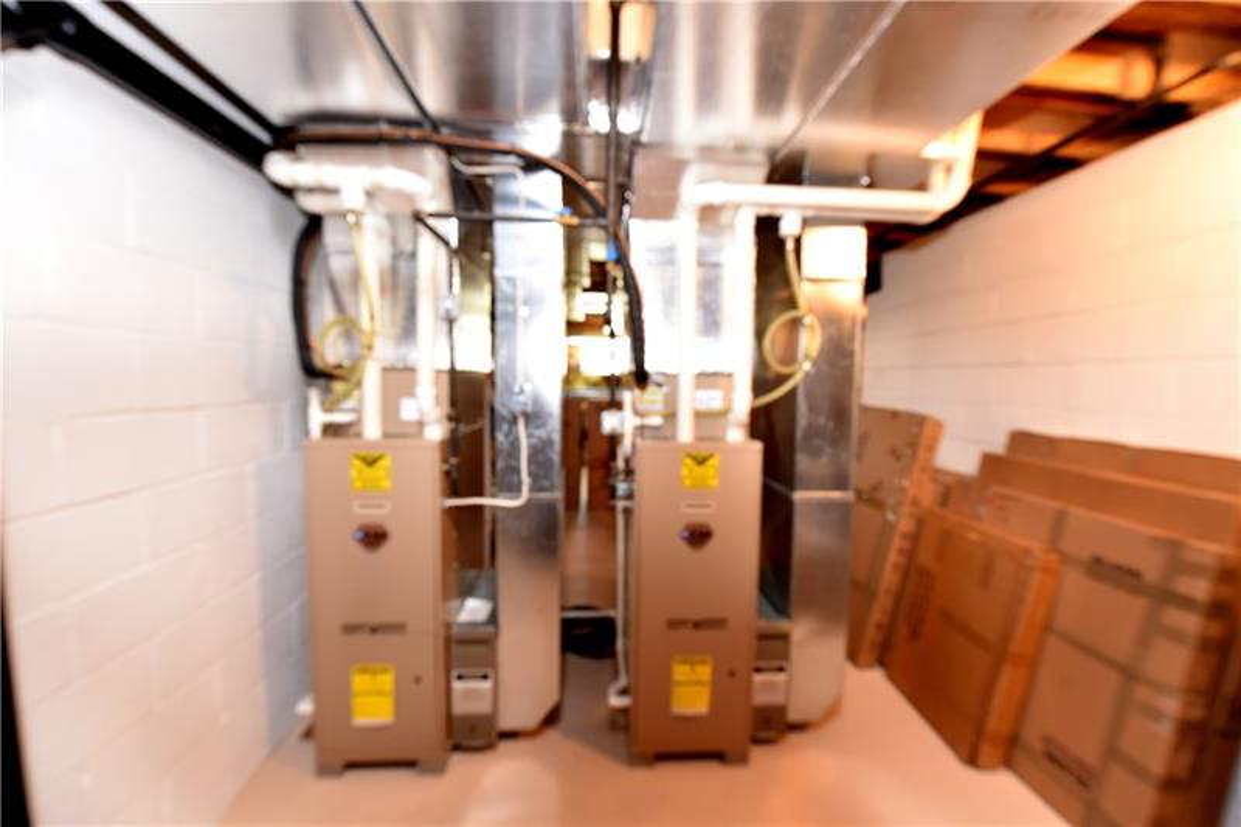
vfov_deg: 81.2
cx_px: 620
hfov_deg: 104.3
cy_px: 414
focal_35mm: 14
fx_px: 482
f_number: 2.8
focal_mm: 14
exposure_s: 1/60
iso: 2000
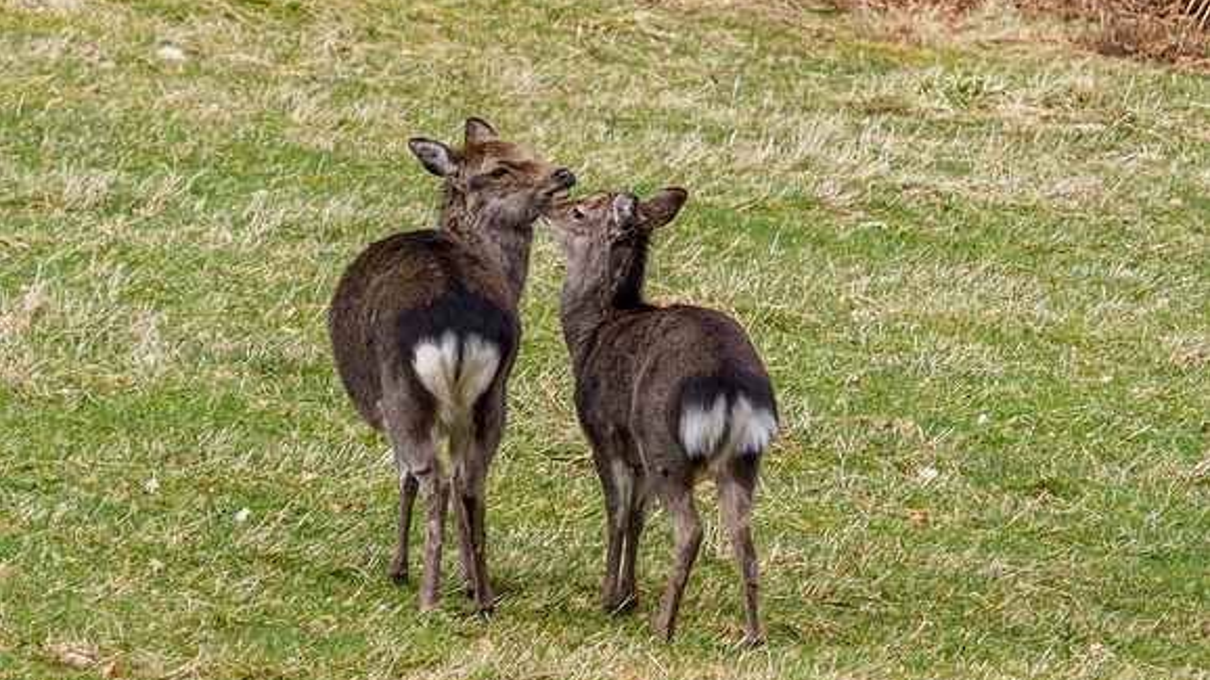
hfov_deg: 2.8
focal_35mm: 769
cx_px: 502
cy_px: 290
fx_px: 24671
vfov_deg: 1.6
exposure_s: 1/640
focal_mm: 220
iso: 320
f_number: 5.6
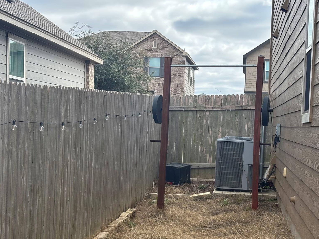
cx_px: 206
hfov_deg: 28.0
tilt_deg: -2.9
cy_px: 151
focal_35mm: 69
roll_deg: -1.8
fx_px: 636
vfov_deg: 21.3
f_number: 1.6
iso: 32
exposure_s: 1/792
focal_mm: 5.96
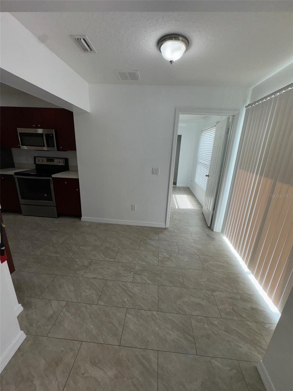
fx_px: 158
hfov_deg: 85.7
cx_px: 146
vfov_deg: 102.1
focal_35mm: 14
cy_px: 196
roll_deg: -3.0
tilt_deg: -15.4
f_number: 2.2
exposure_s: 1/260
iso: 32
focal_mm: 2.22
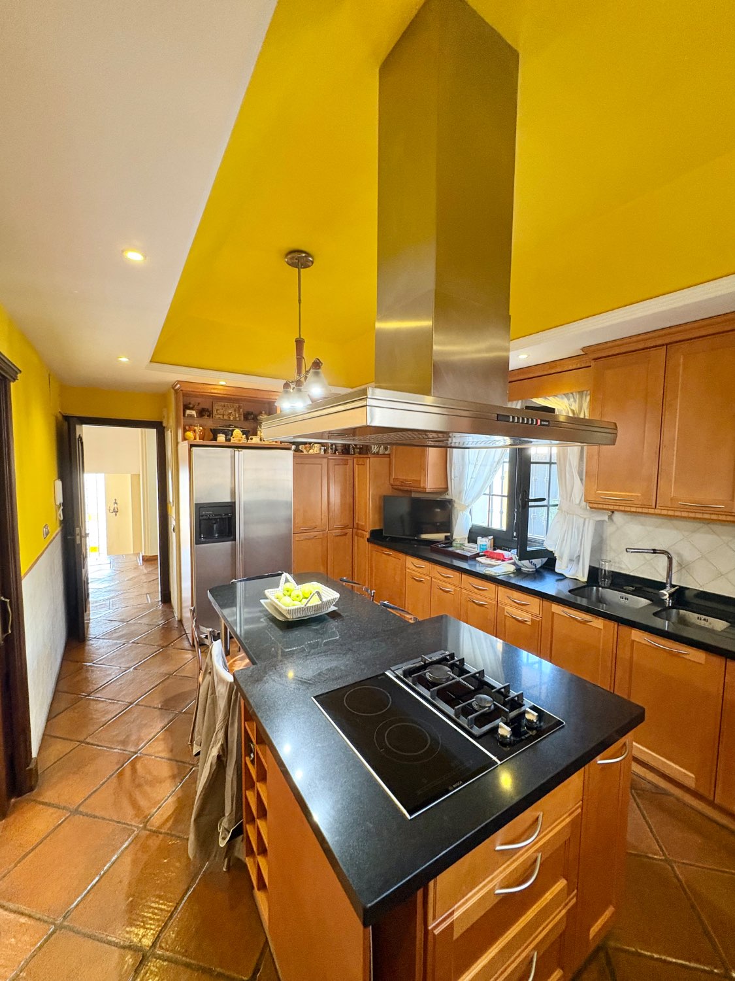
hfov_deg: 85.7
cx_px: 368
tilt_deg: -3.5
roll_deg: -1.2
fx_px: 396
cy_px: 490
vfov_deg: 102.1
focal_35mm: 14
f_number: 2.2
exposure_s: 1/50
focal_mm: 2.22
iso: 500
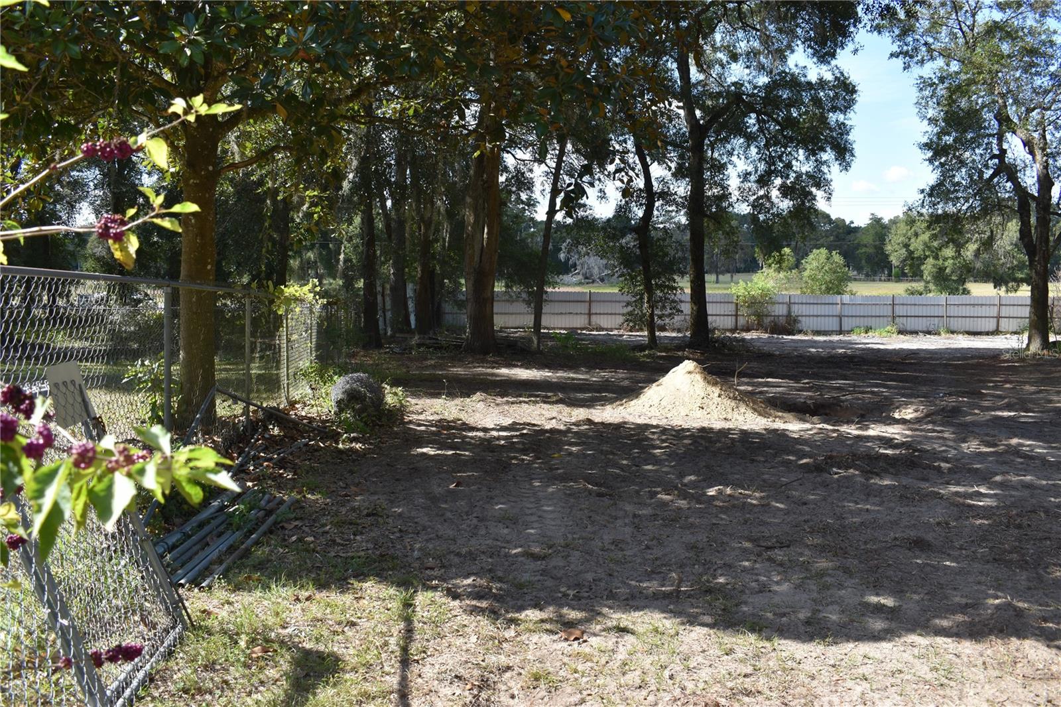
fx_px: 972
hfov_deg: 57.2
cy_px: 354
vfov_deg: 40.0
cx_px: 530
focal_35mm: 33
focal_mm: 22
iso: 200
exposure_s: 1/320
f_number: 7.1
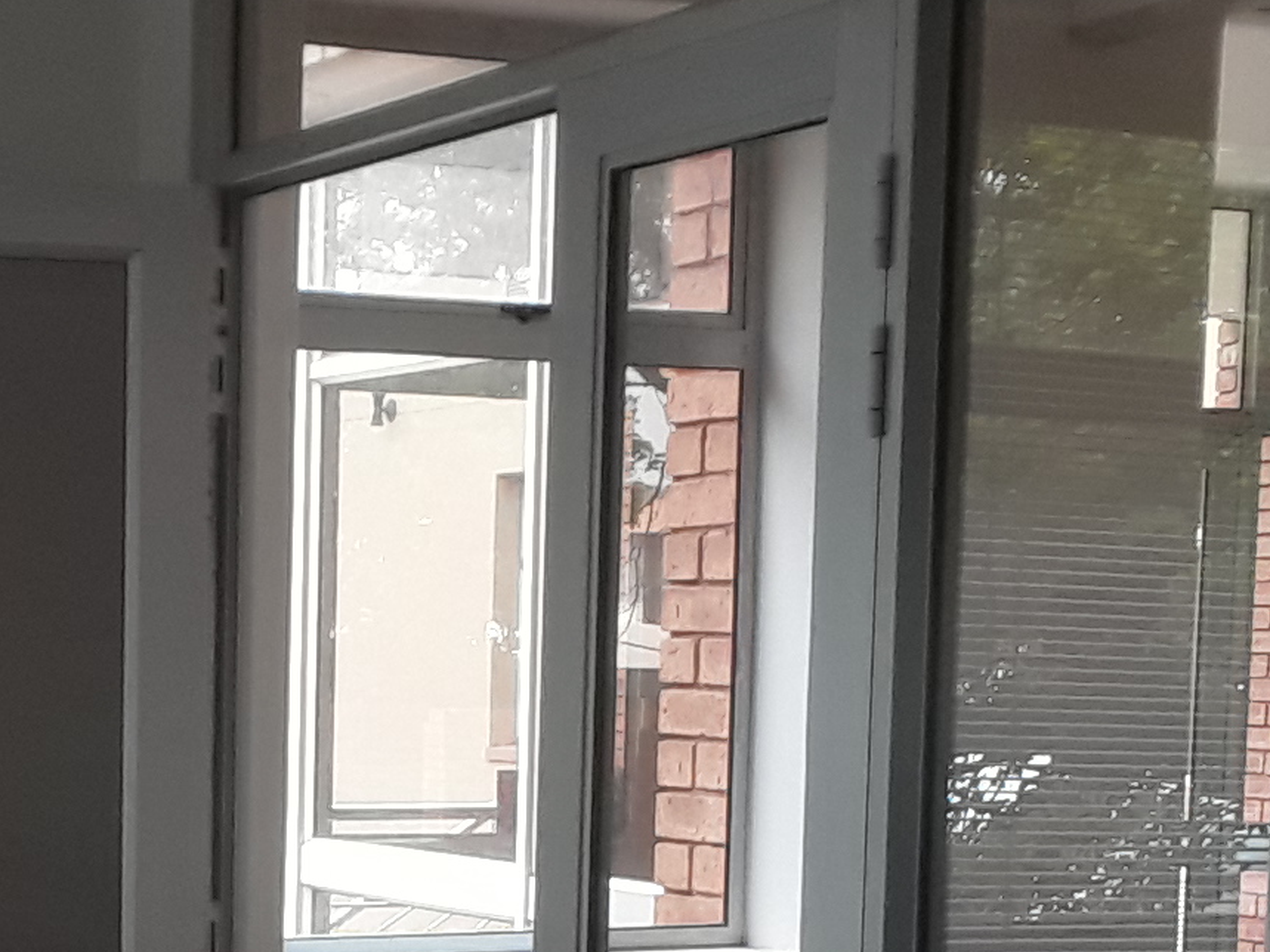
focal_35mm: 90
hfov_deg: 21.4
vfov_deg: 16.1
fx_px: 3301
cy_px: 934
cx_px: 200
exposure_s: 1/50
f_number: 1.9
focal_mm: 2.2
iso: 64
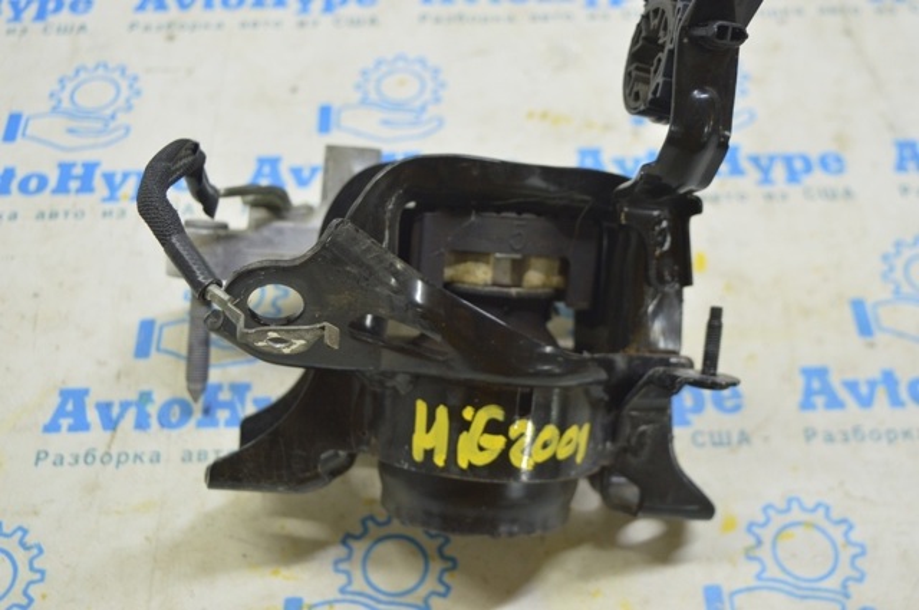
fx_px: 1186
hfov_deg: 42.4
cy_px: 305
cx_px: 460
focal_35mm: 46
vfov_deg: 28.9
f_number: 5.6
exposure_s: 1/20
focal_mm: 31
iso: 400
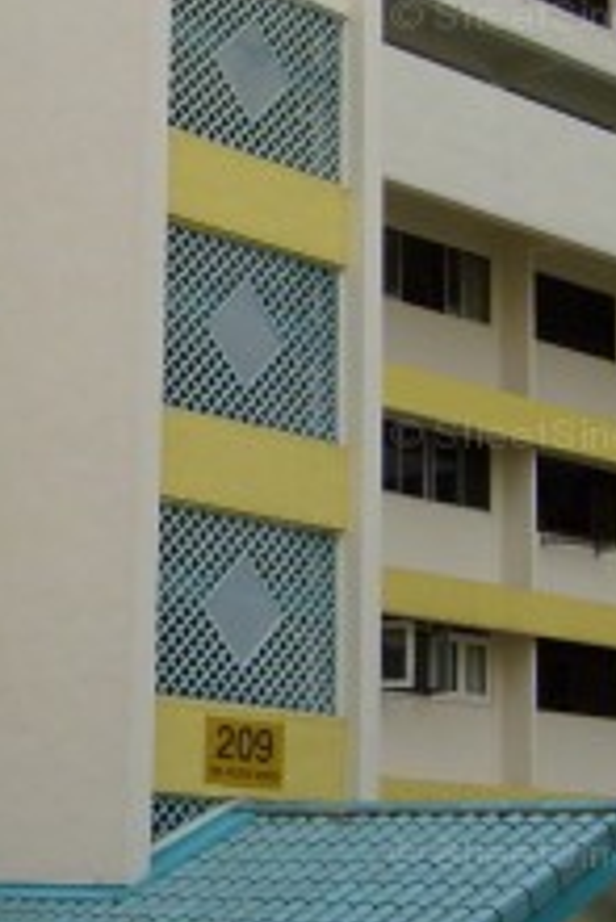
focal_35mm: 91
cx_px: -134
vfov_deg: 22.4
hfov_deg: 14.5
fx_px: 2332
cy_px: 440
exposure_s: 1/180
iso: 80
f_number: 7.1
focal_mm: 5.8
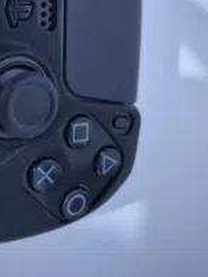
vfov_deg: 37.6
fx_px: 369
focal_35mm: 46
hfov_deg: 29.8
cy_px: 12
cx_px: 11
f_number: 1.8
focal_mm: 5.4
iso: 1250
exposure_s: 1/17
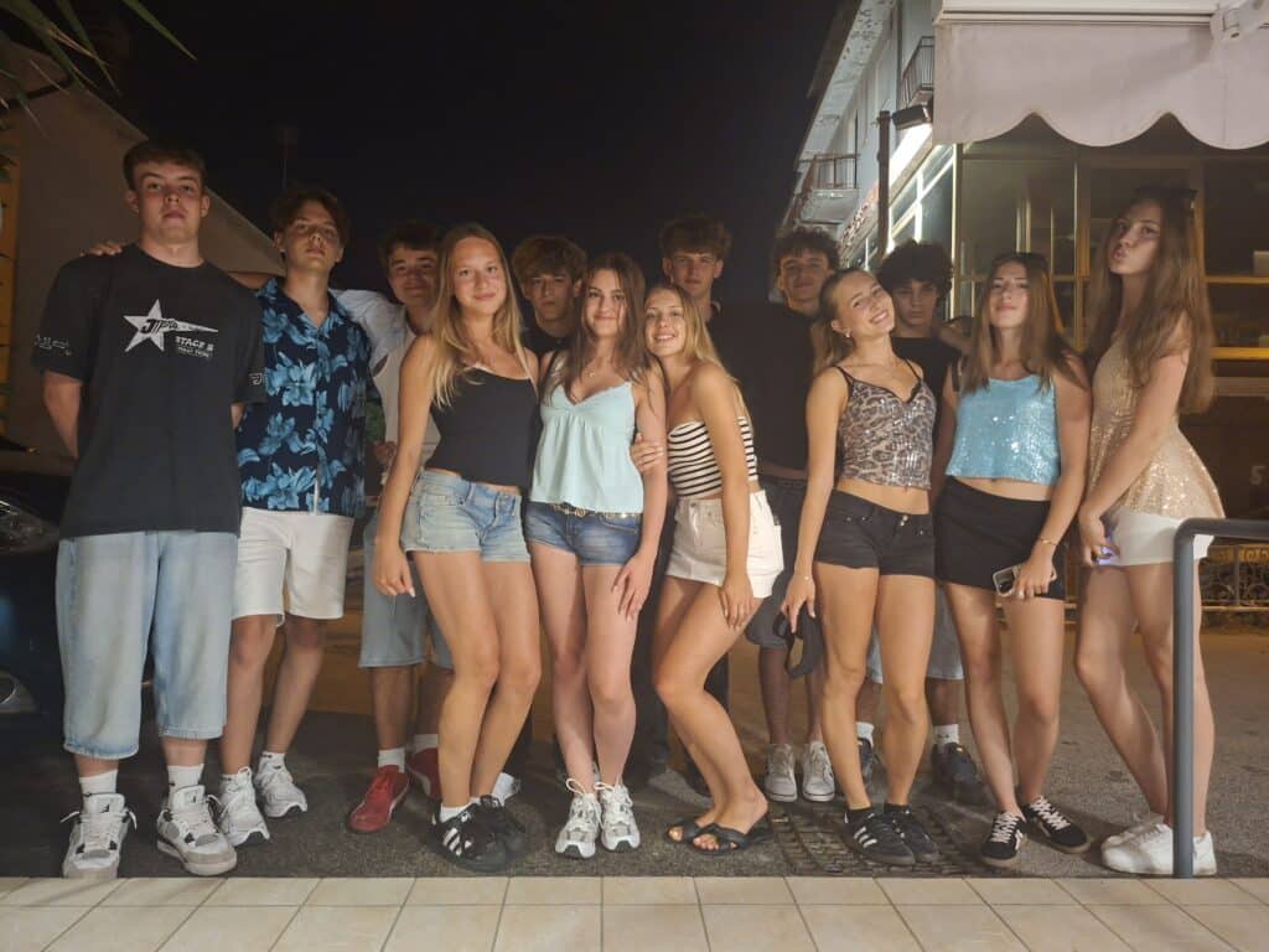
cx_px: 634
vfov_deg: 58.9
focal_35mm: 23
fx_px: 843
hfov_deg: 73.9
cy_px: 476
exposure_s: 1/20
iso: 1000
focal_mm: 5.54
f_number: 1.8
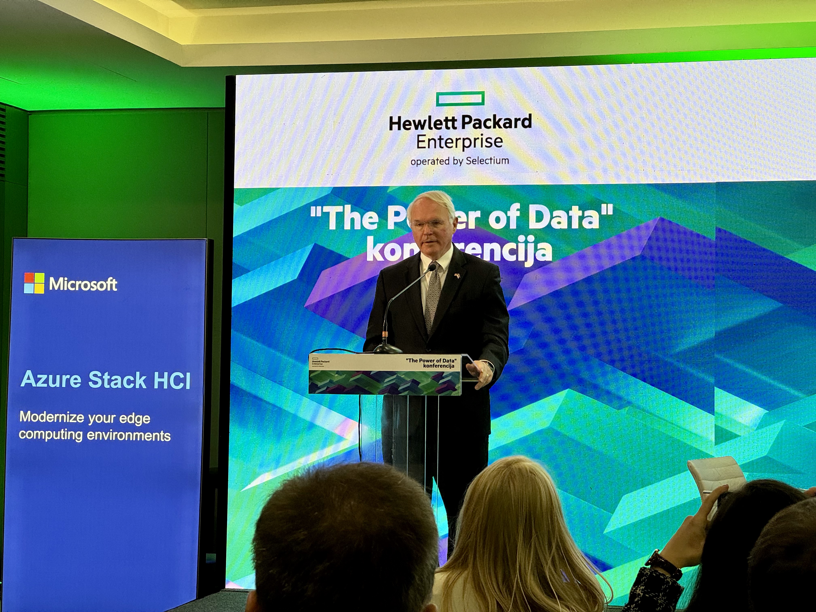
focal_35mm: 77
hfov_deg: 25.3
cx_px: 408
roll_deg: -0.7
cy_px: 306
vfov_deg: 19.1
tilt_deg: +2.7
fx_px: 1815
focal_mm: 9
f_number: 2.8
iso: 64
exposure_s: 1/100
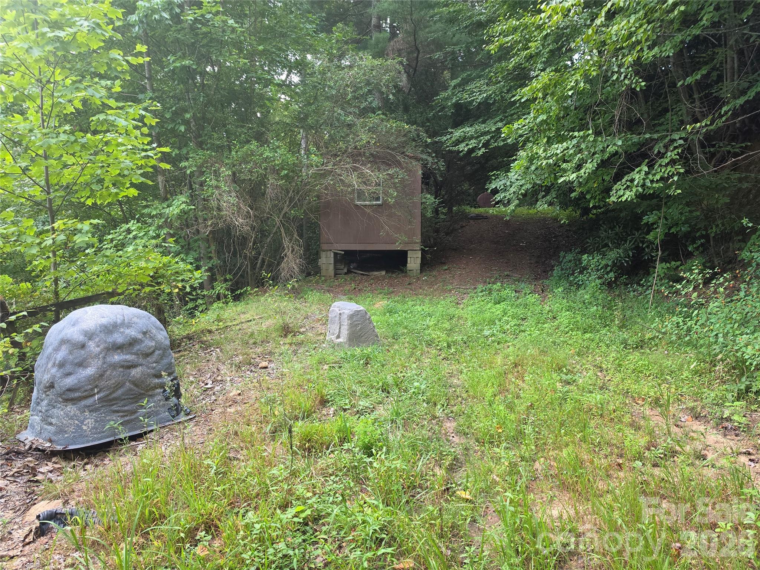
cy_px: 285
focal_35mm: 23
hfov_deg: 73.9
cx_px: 380
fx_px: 505
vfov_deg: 58.9
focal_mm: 6.5
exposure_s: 1/180
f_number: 1.4
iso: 125
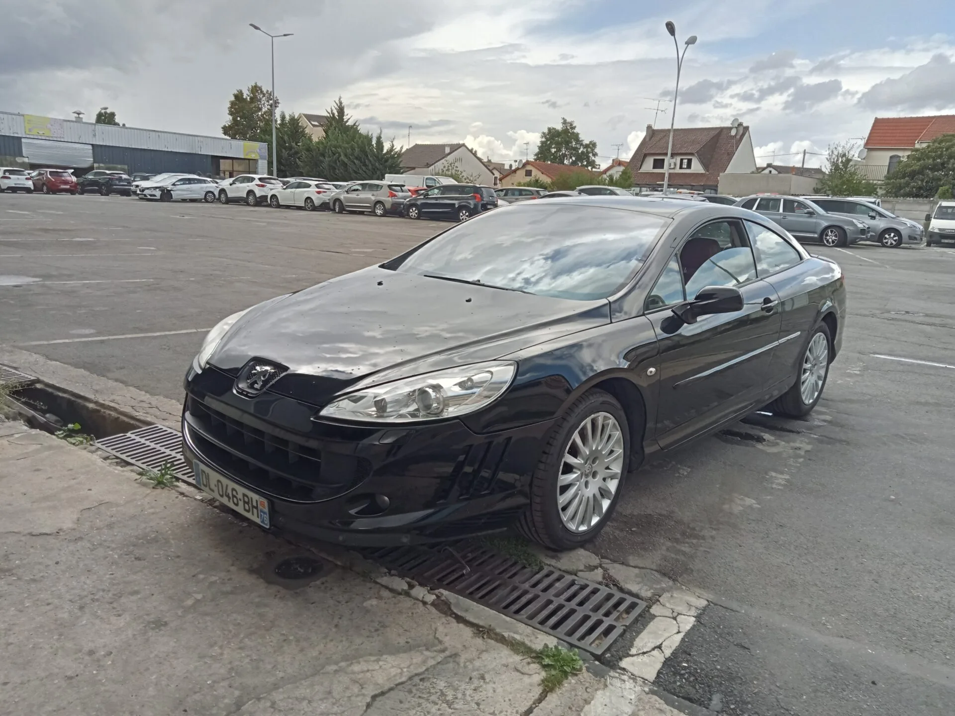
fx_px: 772
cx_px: 478
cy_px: 358
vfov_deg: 49.7
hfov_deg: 63.4
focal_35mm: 28
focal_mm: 3.46
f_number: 2.2
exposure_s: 1/379
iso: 100
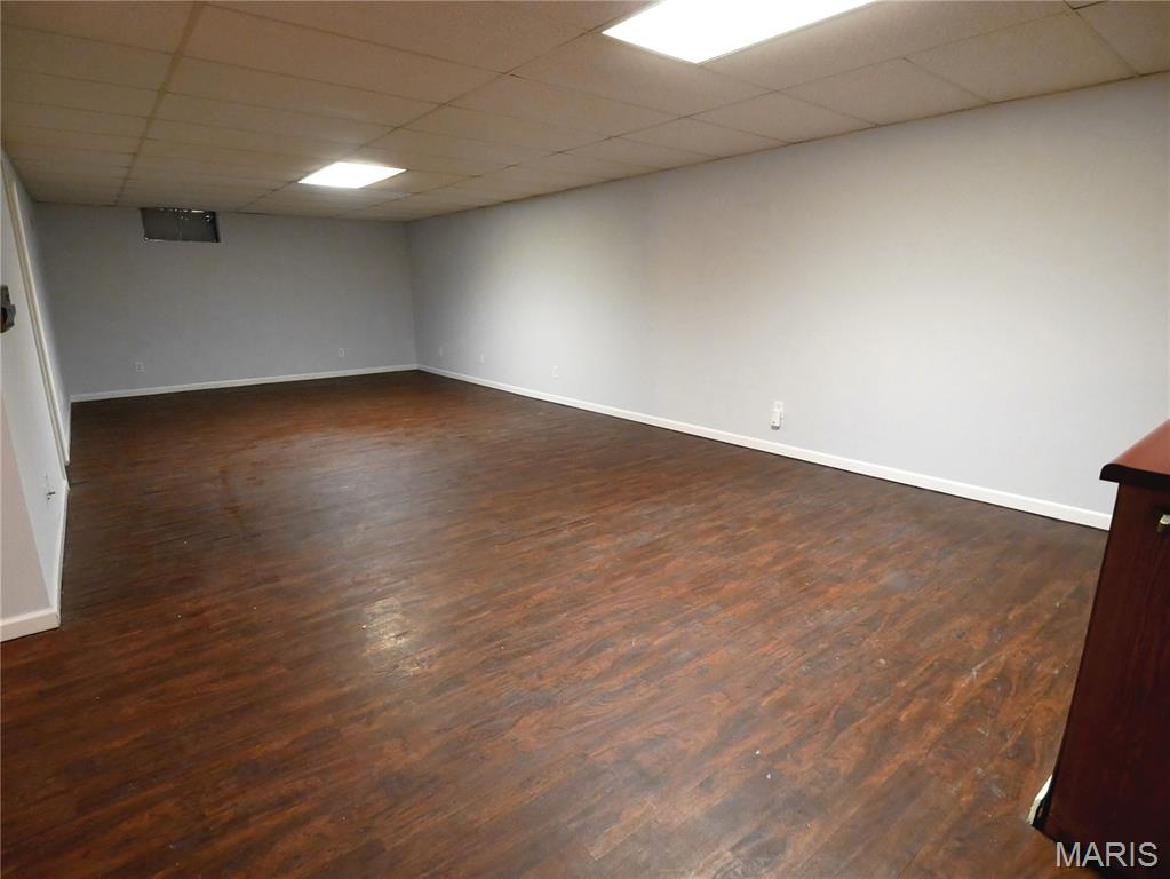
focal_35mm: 18
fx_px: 609
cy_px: 440
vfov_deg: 71.6
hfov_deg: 87.7
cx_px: 585
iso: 3200
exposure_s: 1/60
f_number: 4
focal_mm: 9
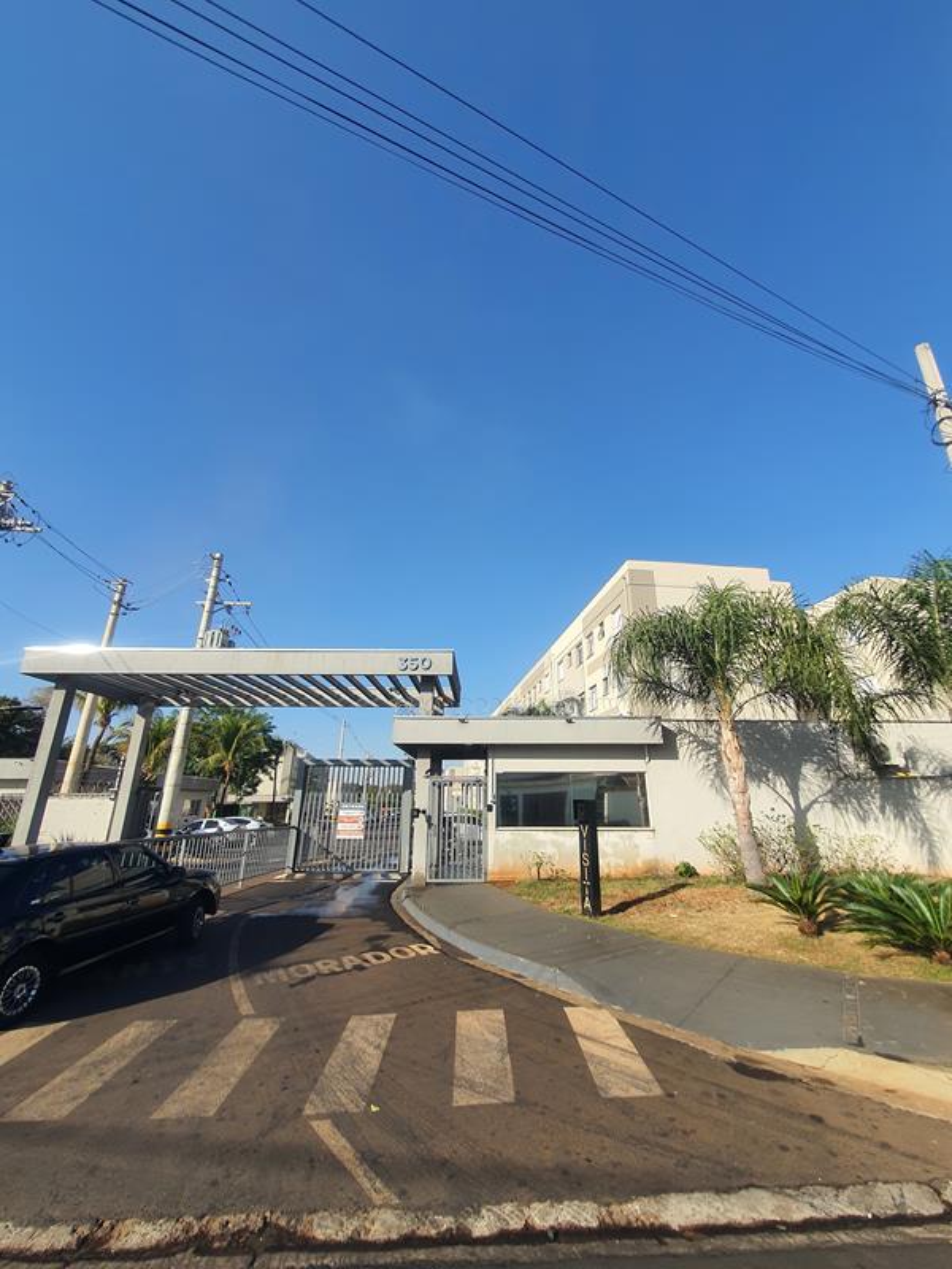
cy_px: 634
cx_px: 476
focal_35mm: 13
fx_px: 477
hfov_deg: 89.9
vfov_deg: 106.2
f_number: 2.2
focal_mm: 1.8
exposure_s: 1/684
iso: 50
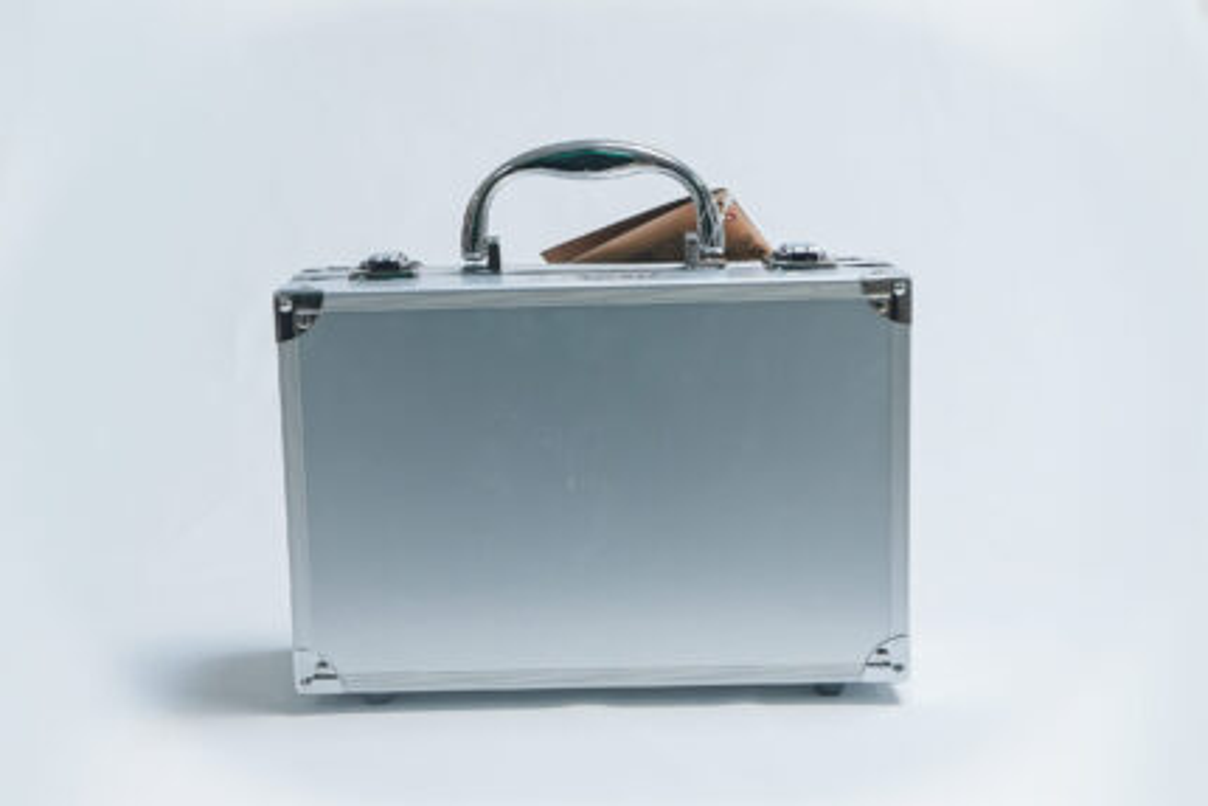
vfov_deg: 26.0
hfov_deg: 38.2
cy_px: 403
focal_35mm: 52
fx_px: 1745
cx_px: 604
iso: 800
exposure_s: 1/160
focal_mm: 35
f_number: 5
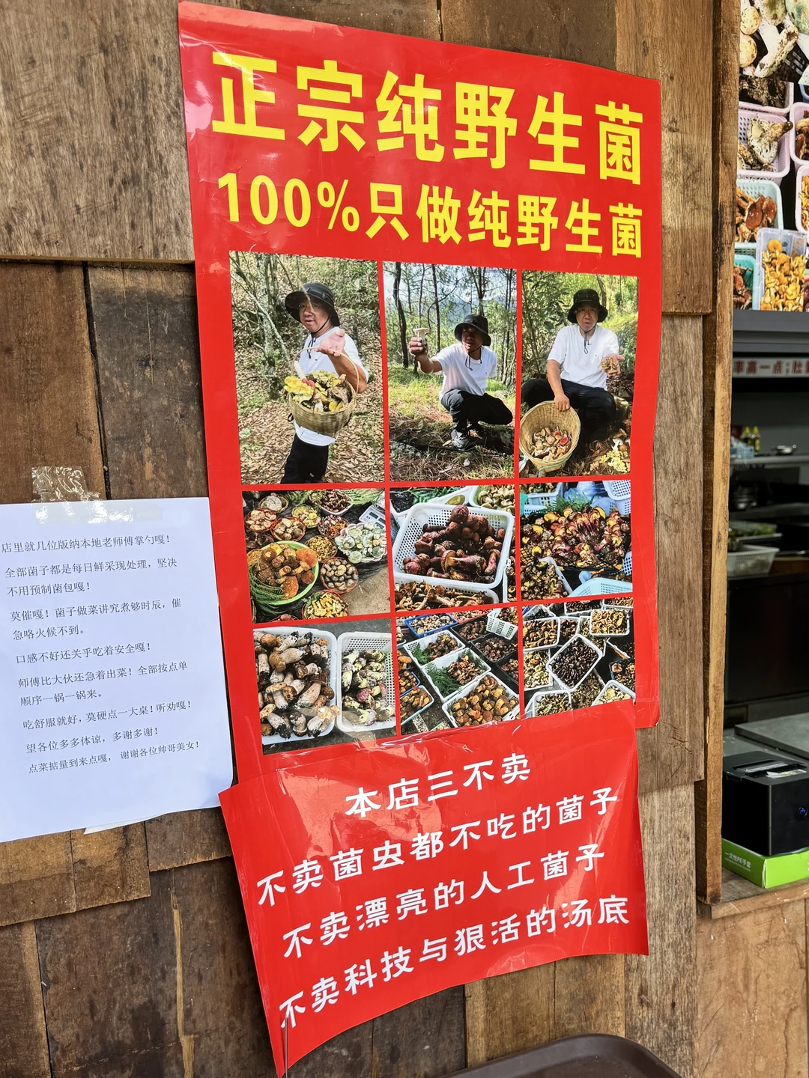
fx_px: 748
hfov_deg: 56.8
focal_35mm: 24
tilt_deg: -12.9
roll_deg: +0.6
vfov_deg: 71.6
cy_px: 539
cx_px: 404
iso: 64
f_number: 1.78
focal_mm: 6.76
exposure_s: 1/121
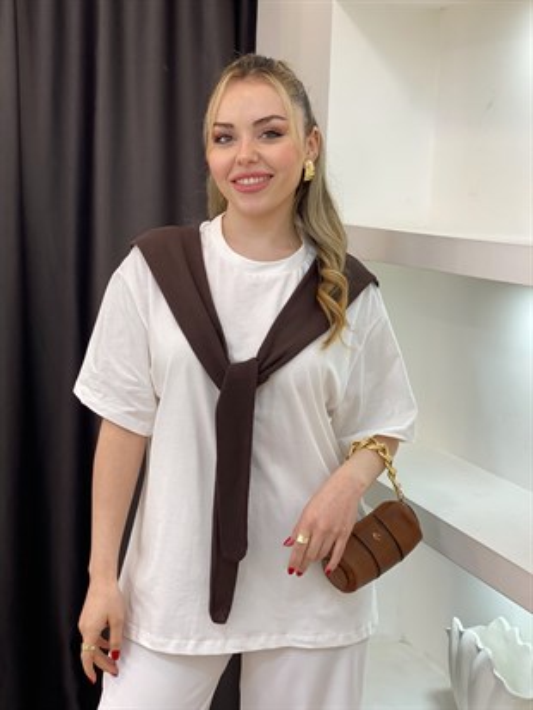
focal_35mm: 52
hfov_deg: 28.0
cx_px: 266
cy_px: 355
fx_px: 1067
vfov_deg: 36.8
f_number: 2
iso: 64
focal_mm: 6
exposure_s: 1/100
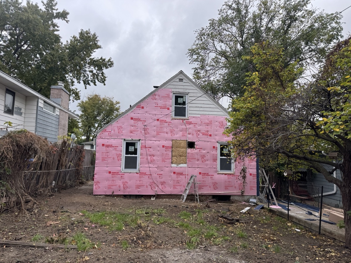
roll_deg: -2.2
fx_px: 243
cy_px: 132
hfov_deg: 71.6
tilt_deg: +6.0
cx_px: 176
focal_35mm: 24
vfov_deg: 56.8
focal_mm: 6.76
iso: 80
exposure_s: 1/756
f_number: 1.78
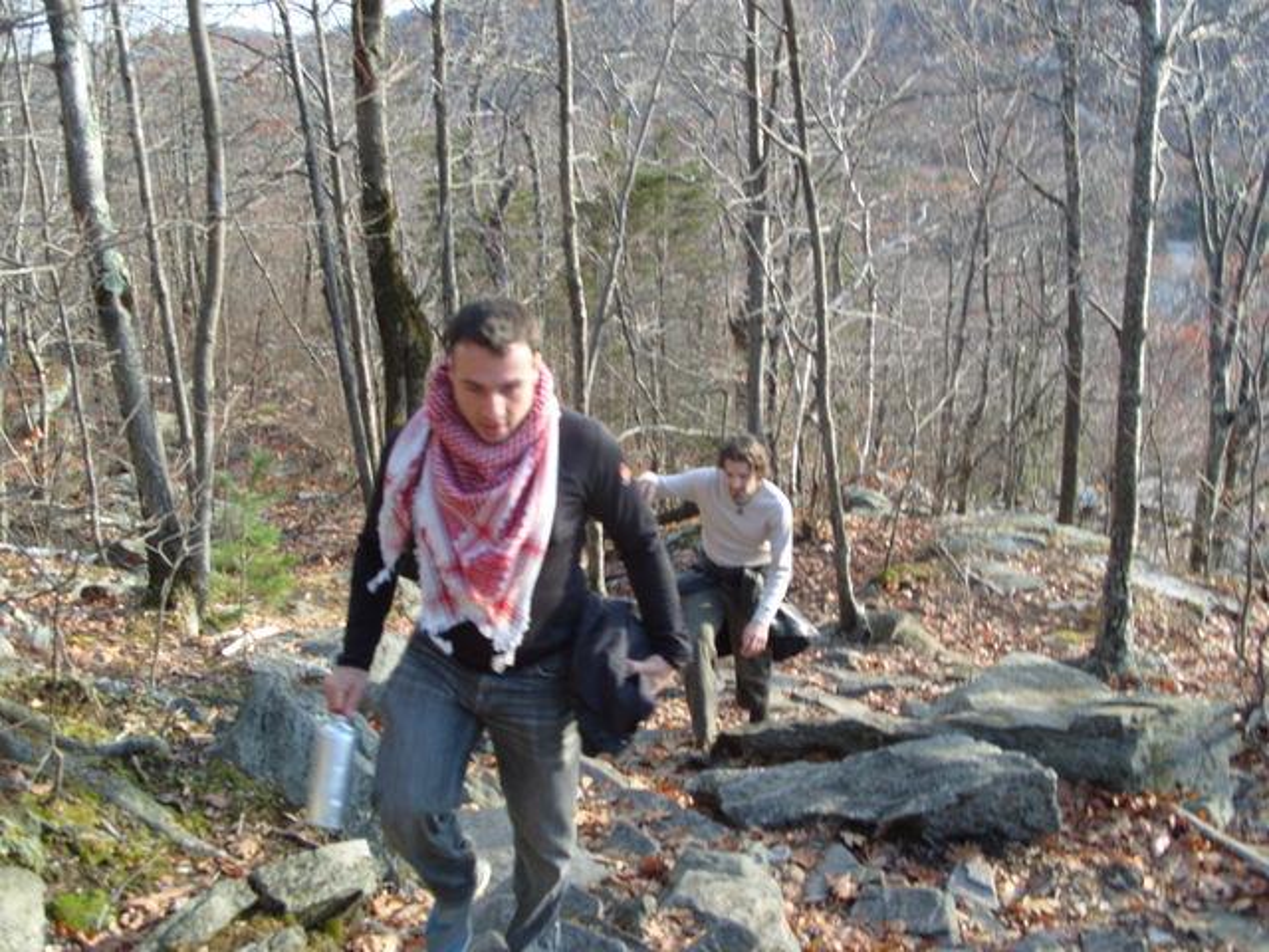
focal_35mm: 35
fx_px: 1283
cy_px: 476
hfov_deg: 52.6
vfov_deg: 40.7
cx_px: 634
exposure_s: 1/125
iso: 80
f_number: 3.4
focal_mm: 7.8
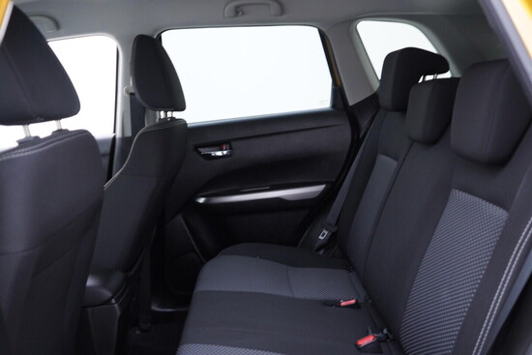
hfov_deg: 53.1
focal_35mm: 36
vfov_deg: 36.9
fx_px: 532
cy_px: 178
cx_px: 266
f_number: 2.8
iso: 400
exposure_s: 1/40
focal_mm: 24
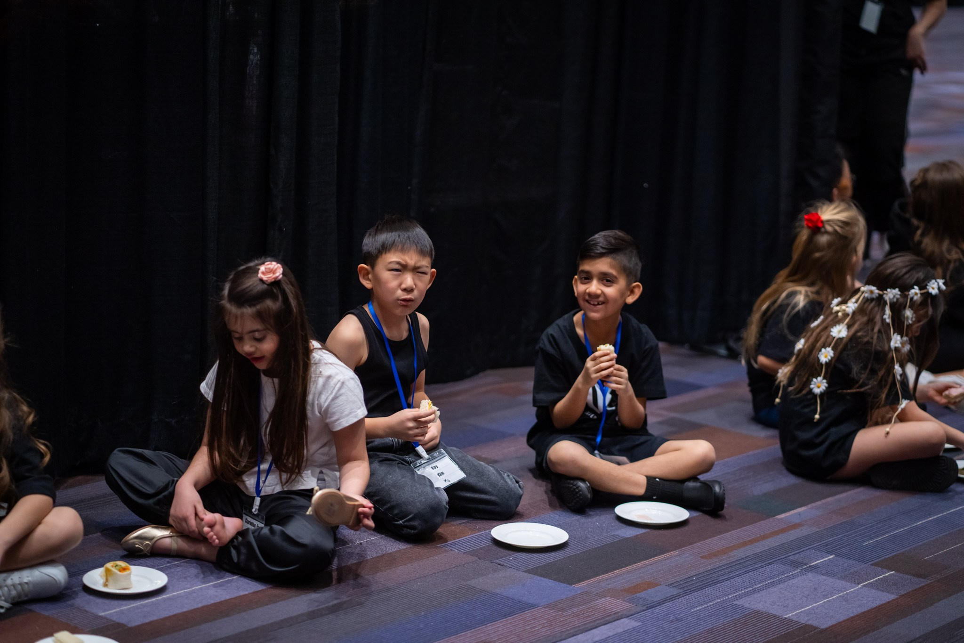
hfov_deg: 23.9
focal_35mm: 85
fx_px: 2276
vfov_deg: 16.1
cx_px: 482
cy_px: 322
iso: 1000
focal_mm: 85
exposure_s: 1/500
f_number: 1.8
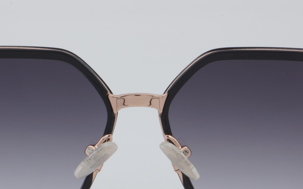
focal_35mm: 145
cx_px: 137
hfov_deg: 14.4
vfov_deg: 9.0
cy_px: 135
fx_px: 1196
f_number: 32
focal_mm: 55
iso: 100
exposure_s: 1/4
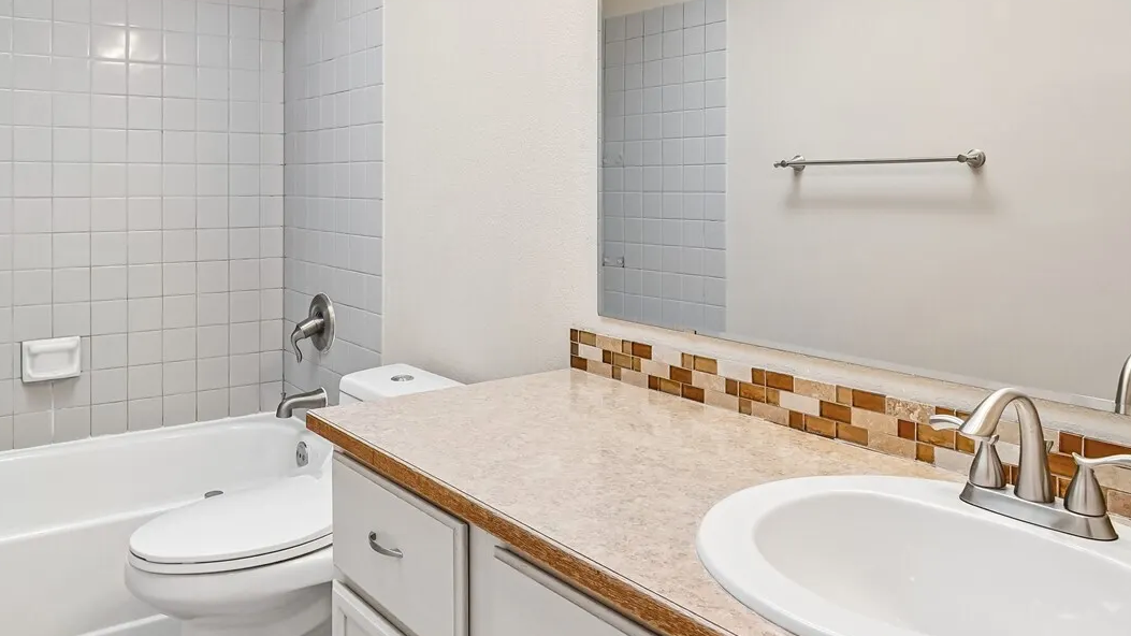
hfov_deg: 69.6
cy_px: 214
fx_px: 810
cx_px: 494
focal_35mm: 27
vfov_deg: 42.3
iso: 1600
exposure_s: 1/50
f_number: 8
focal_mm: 16
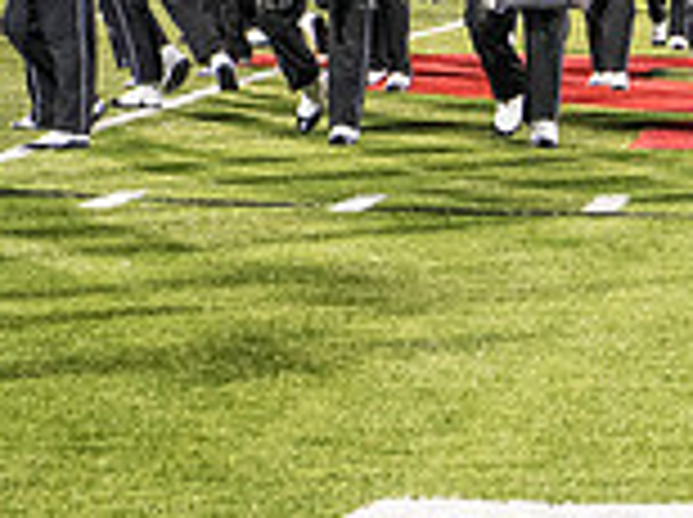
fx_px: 5077
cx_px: 1130
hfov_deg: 7.6
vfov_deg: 5.8
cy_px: -115
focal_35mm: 254
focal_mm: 70
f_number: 5.6
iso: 5000
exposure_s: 1/200
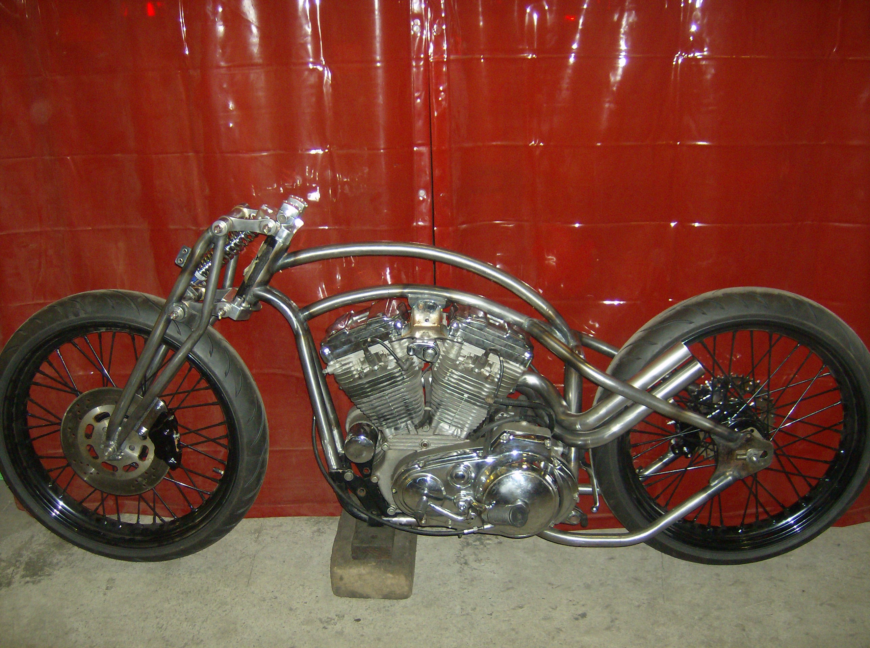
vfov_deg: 39.5
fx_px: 903
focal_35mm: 36
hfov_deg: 51.5
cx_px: 435
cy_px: 324
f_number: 2.8
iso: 200
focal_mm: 6
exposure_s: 1/60
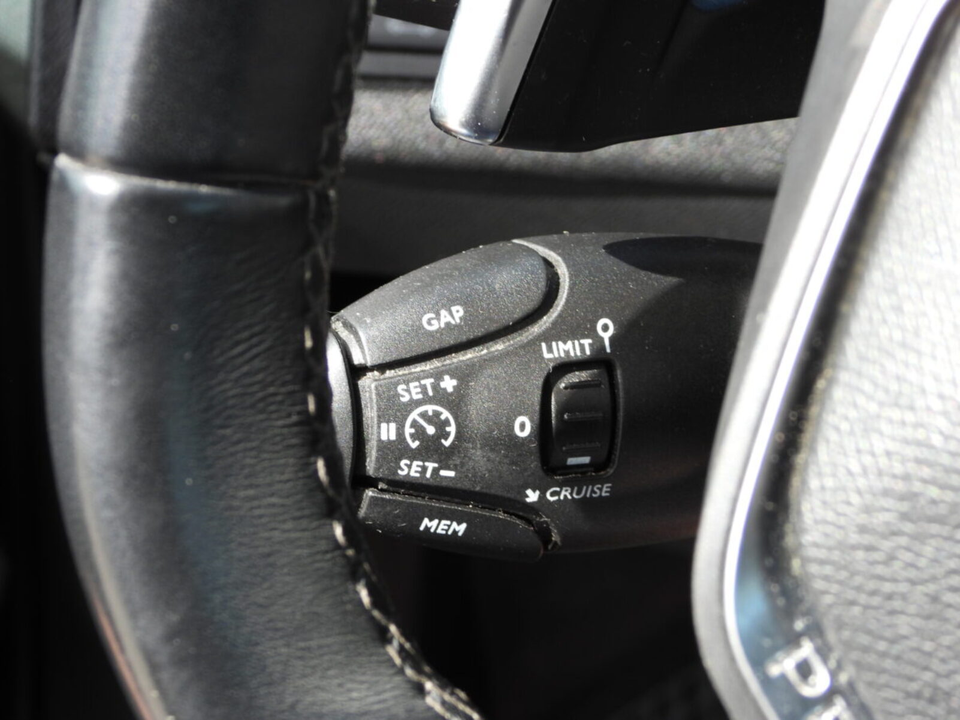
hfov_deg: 20.2
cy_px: 360
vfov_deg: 15.2
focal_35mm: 97
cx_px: 480
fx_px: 2690
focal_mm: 17.5
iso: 100
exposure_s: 1/160
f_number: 3.5
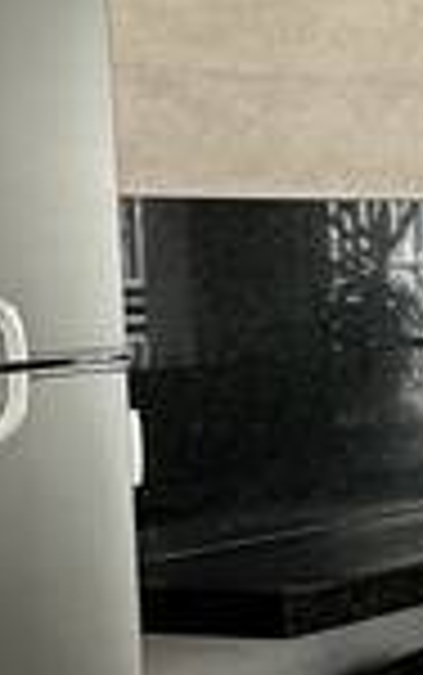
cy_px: 261
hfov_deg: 9.1
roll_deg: +0.9
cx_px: 1377
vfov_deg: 19.4
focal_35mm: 107
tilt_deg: +0.8
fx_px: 1970
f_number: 2.2
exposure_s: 1/204
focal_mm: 2.22
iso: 40
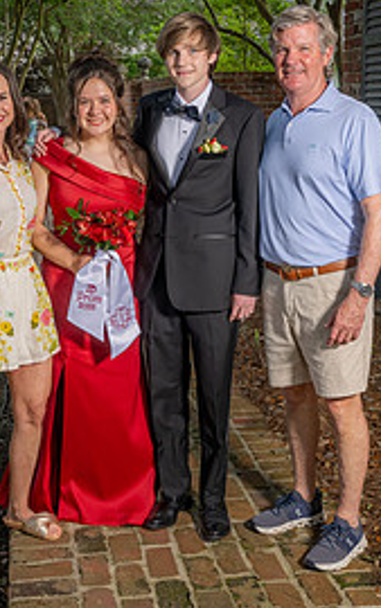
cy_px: 310
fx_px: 963
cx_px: 183
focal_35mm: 58
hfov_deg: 22.4
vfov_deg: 35.1
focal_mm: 26.5
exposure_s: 1/125
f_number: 5
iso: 100
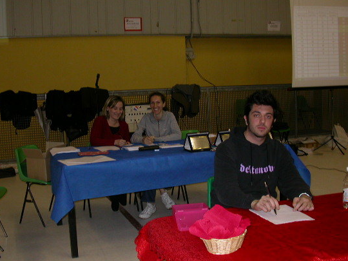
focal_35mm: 45
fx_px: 452
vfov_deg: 32.2
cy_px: 131
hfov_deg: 42.0
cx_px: 156
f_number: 2.6
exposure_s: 1/60
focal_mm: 7.85
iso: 100
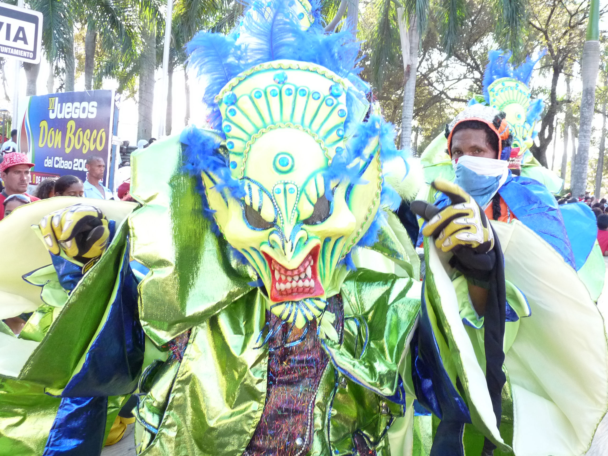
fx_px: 597
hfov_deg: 54.0
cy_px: 228
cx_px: 304
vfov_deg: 41.8
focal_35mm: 34
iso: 320
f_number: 2.8
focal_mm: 4.8
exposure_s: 1/250
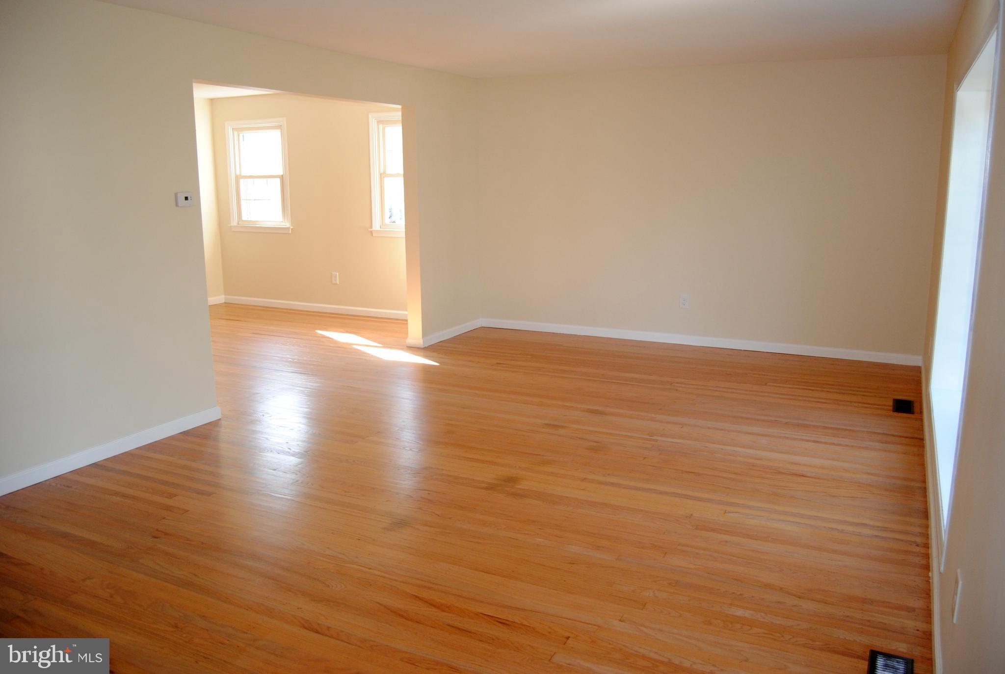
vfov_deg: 48.1
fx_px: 755
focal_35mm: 27
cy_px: 337
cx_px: 502
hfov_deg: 67.3
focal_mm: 18
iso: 400
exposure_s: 1/80
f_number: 4
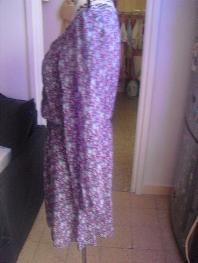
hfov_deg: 39.7
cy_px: 132
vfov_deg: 51.4
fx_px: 275
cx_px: 99
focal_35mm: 36
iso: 800
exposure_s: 1/10
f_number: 3.1
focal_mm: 6.3
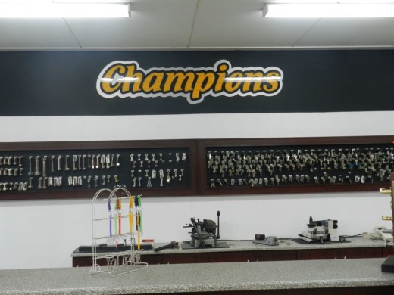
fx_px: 524
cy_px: 148
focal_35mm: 46
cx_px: 197
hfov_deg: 41.2
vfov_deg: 31.5
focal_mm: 8.1
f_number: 4.2
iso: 400
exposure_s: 1/25
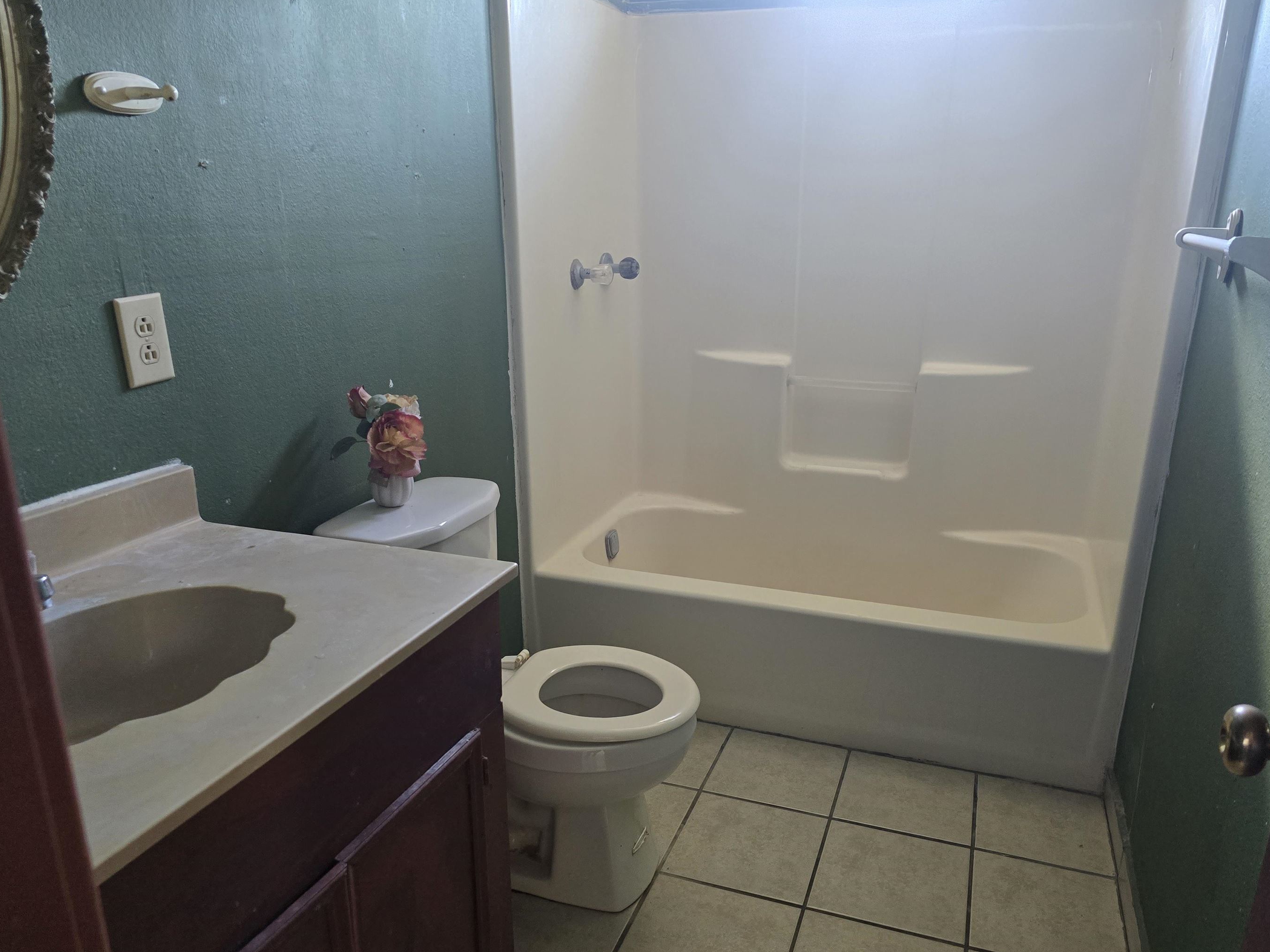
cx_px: 678
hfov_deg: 67.2
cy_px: 521
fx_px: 954
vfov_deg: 53.0
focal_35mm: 26
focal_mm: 6.3
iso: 800
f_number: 1.7
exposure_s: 1/120
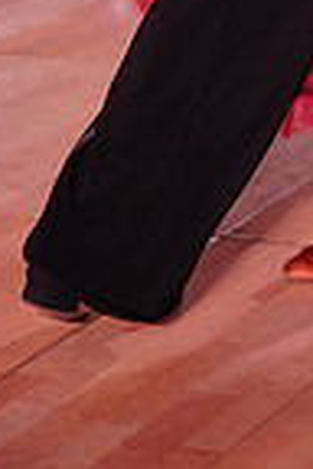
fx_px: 2413
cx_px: 324
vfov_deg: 10.3
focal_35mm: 185
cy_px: -459
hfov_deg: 7.4
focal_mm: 46
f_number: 4
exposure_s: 1/500
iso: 3200
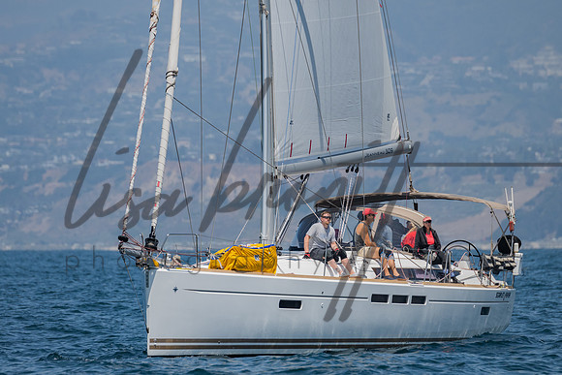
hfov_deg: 3.4
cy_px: 182
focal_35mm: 601
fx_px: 9388
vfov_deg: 2.3
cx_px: 279
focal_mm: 400
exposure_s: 1/2000
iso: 250
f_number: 6.3
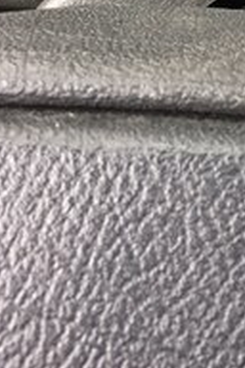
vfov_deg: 23.2
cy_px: -104
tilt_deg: -21.4
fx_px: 796
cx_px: 331
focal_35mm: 78
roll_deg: -2.5
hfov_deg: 16.4
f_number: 2.2
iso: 80
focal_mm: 4.15
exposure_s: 1/33
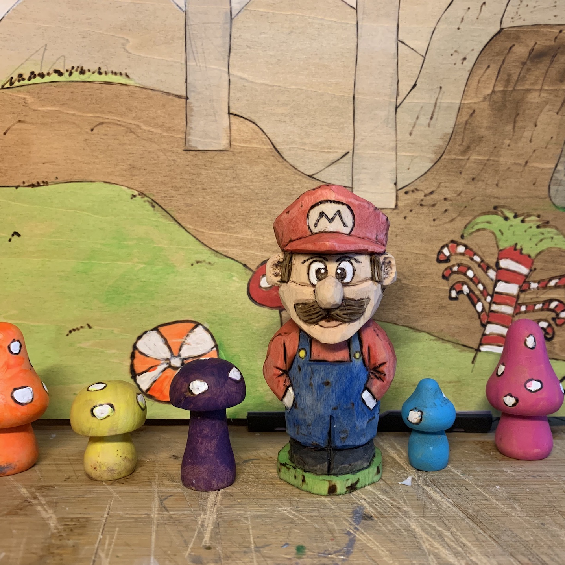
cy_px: 284
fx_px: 591
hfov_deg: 50.8
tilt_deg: -5.1
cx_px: 336
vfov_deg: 51.1
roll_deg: -1.3
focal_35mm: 32
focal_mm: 4.25
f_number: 1.8
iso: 250
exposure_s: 1/60
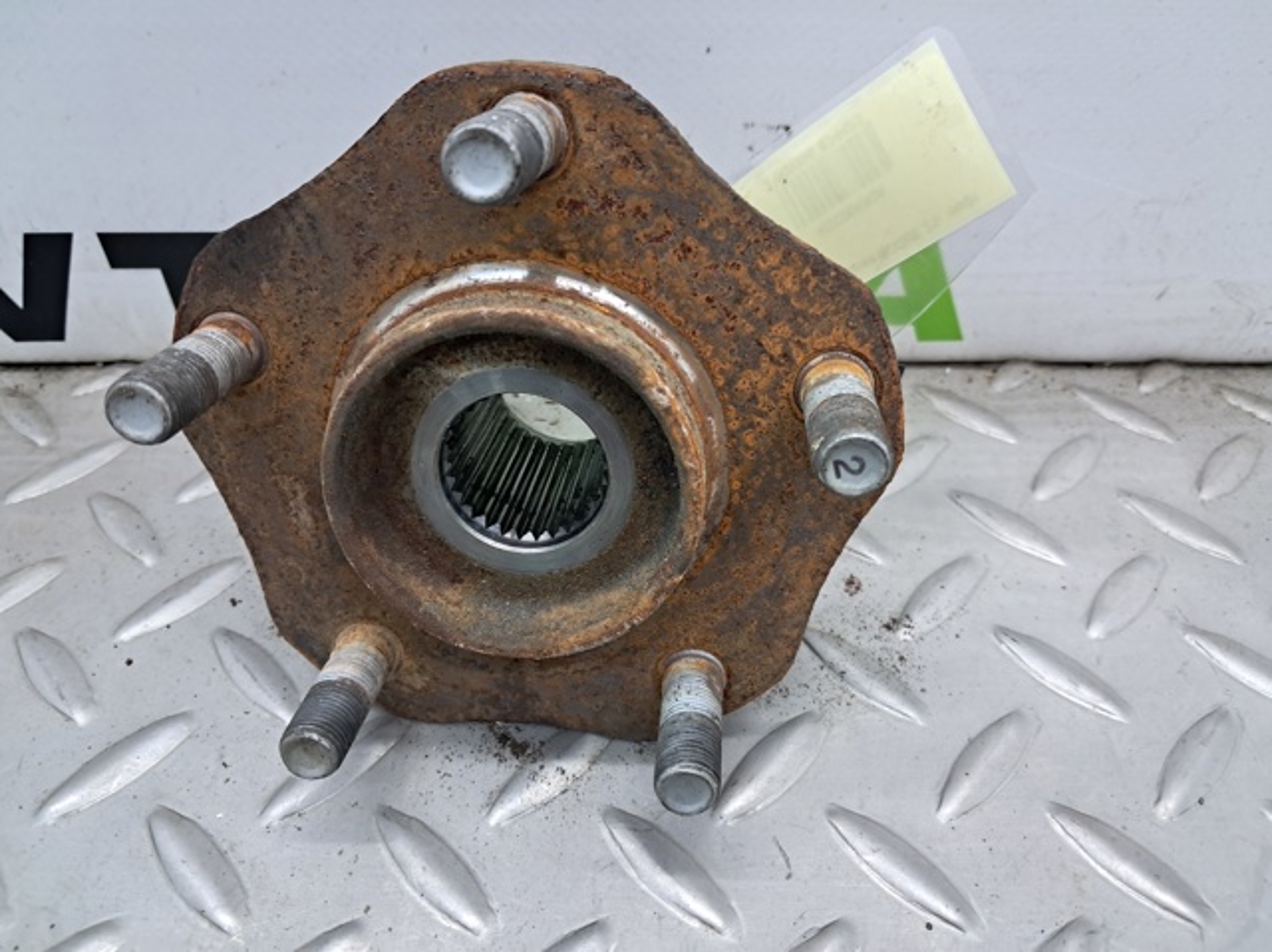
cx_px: 636
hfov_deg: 65.4
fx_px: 991
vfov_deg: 51.3
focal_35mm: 27
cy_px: 476
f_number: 1.8
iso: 200
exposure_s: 1/50
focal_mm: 4
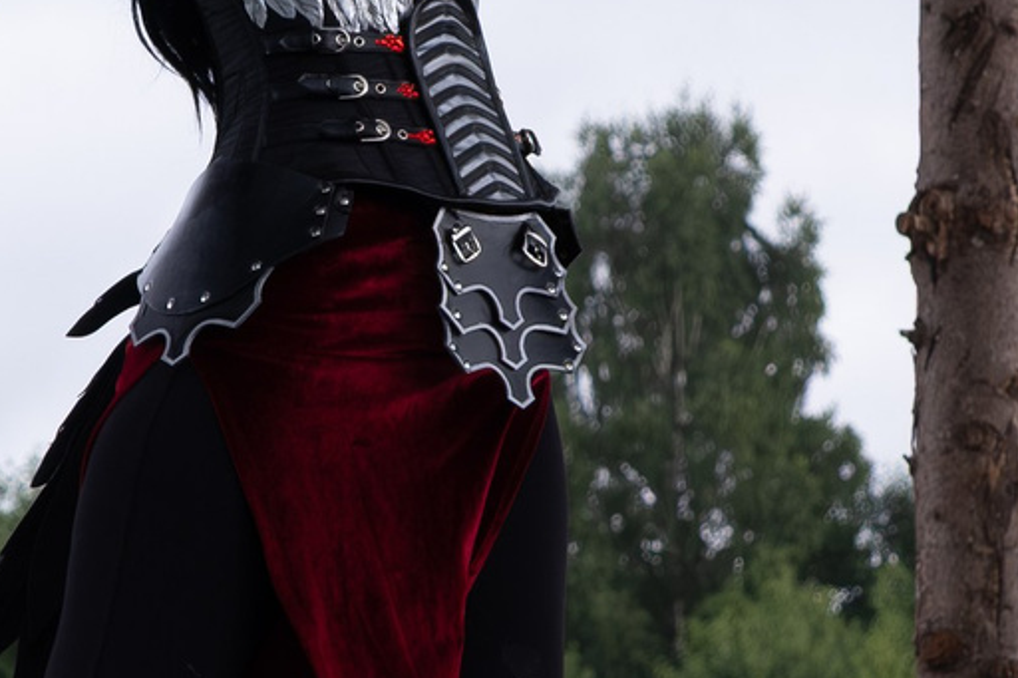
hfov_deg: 8.1
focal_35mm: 255
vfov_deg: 5.4
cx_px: 195
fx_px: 7208
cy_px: 269
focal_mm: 34.2
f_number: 3.6
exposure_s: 1/1000
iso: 800
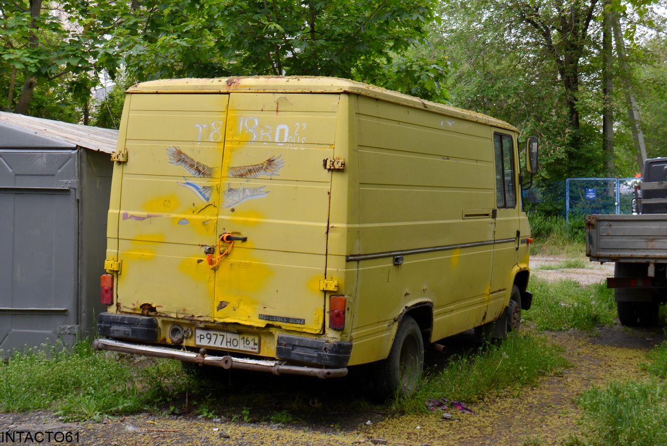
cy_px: 223
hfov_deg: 41.1
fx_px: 890
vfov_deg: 28.1
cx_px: 334
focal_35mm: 48
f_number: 6.3
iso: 200
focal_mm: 32
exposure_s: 1/160
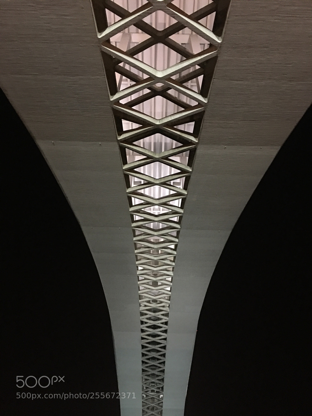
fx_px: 349
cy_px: 208
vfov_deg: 61.7
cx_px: 156
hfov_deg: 48.2
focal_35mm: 29
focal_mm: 4.15
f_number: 2.2
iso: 125
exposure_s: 1/4
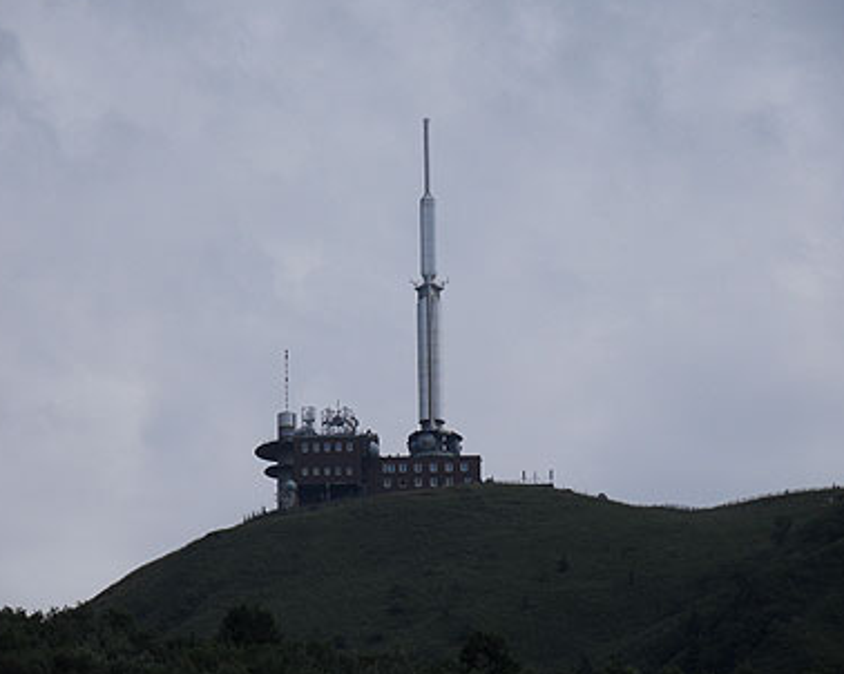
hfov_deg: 7.4
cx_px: 397
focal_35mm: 263
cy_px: 330
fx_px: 6566
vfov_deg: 5.9
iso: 80
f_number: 13.1
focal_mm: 40.6
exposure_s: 1/250
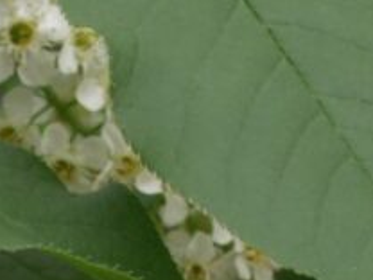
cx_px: 41
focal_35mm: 305
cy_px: 470
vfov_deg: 4.8
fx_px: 3286
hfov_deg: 6.5
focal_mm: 10.28
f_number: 5
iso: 50
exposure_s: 1/80
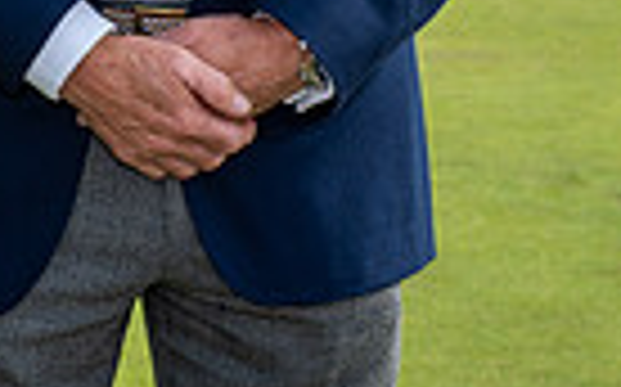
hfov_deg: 11.1
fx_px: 2909
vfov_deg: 7.3
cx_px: -598
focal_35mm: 172
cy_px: -425
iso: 125
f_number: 6.3
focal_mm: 40
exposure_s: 1/200
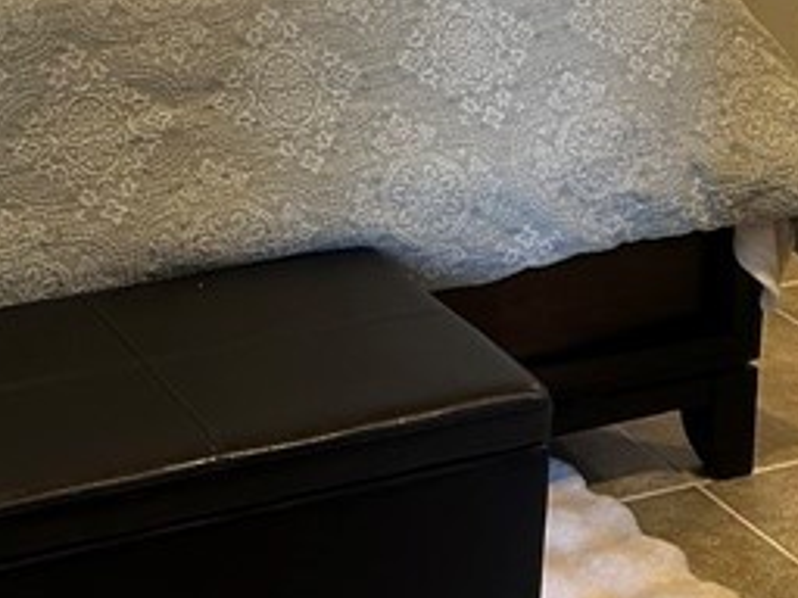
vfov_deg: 14.2
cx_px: 118
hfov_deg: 20.1
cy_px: -368
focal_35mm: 96
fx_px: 2213
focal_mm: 6.86
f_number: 1.78
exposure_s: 1/60
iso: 125
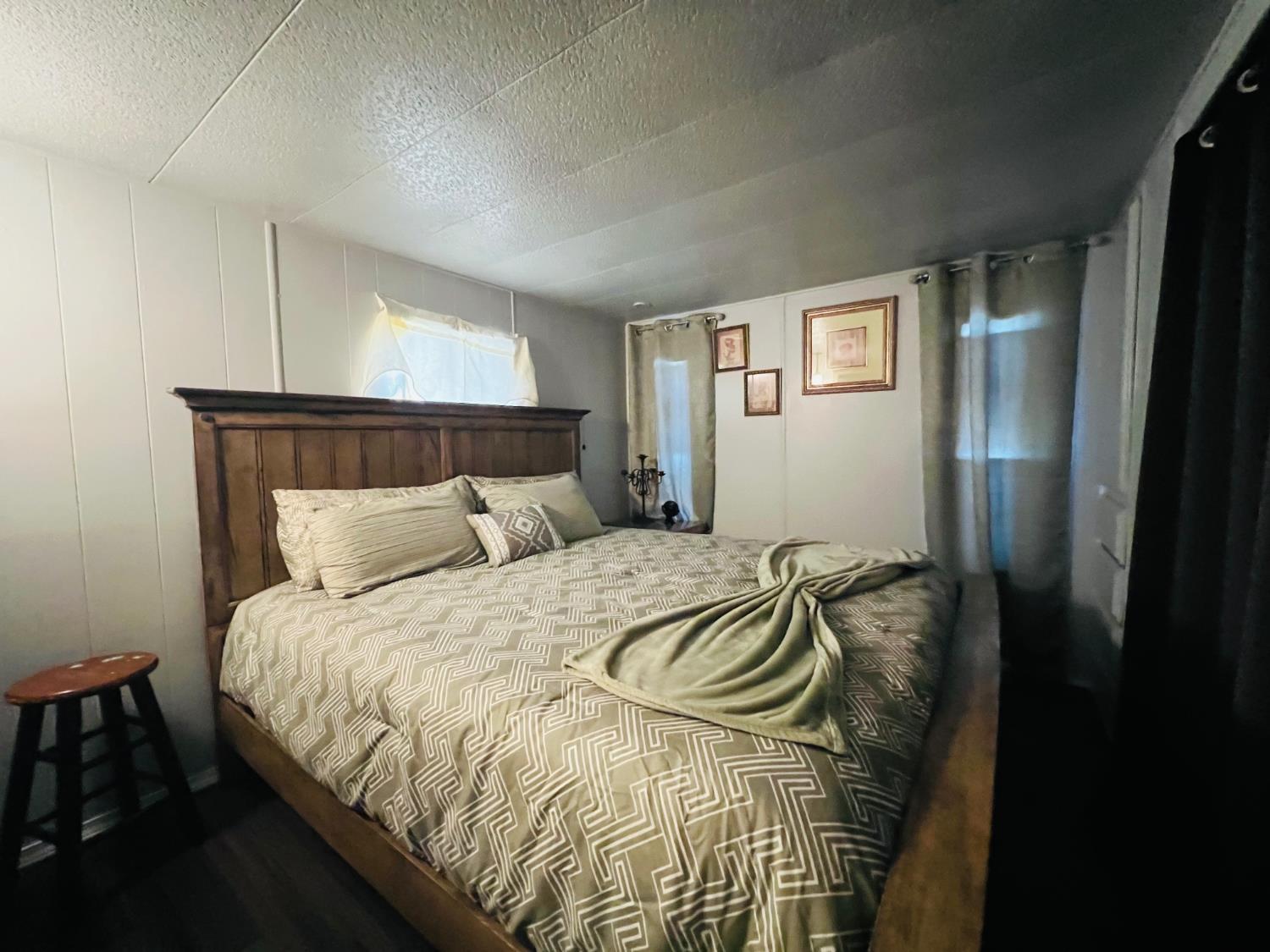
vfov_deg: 89.9
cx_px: 635
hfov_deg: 106.2
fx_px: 477
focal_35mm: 13
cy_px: 476
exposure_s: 1/40
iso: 1000
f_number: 1.8
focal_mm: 1.57
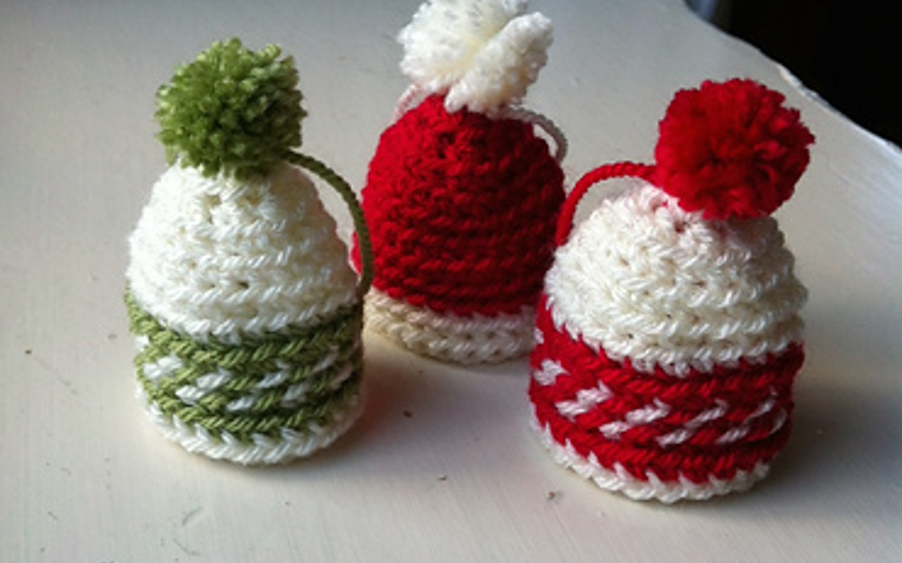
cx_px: 450
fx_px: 1229
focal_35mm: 50
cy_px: 307
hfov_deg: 40.3
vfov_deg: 25.8
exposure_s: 1/125
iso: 80
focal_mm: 3.85
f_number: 2.8
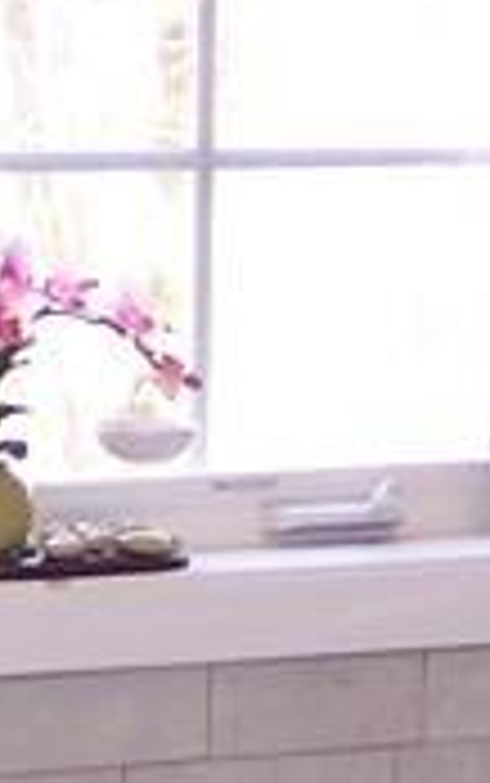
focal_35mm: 237
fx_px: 5056
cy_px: 252
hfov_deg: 5.5
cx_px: -369
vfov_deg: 8.8
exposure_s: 1/45
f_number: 2.8
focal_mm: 8
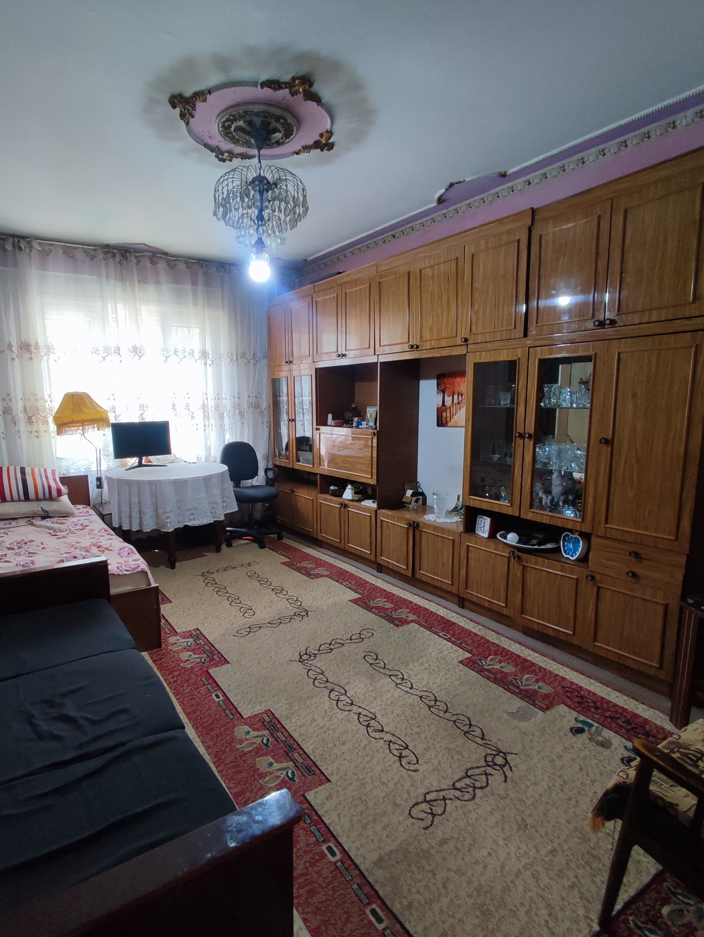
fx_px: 515
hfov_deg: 68.4
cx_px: 300
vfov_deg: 84.6
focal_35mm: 19
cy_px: 482
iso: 127
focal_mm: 1.65
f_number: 2.2
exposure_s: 1/33
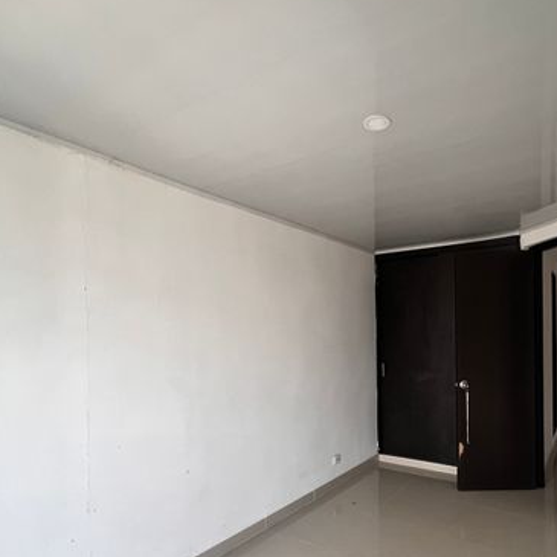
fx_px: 382
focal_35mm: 21
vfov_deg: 71.4
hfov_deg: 71.5
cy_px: 334
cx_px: 332
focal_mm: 1.57
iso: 200
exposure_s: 1/99
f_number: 1.8
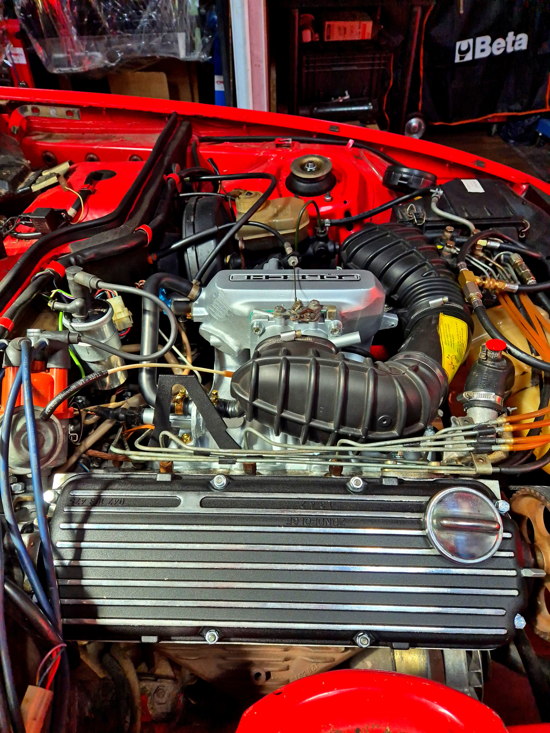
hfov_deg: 58.9
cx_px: 275
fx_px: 487
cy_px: 366
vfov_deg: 73.9
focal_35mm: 23
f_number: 1.8
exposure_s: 1/180
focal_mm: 5.4
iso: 125
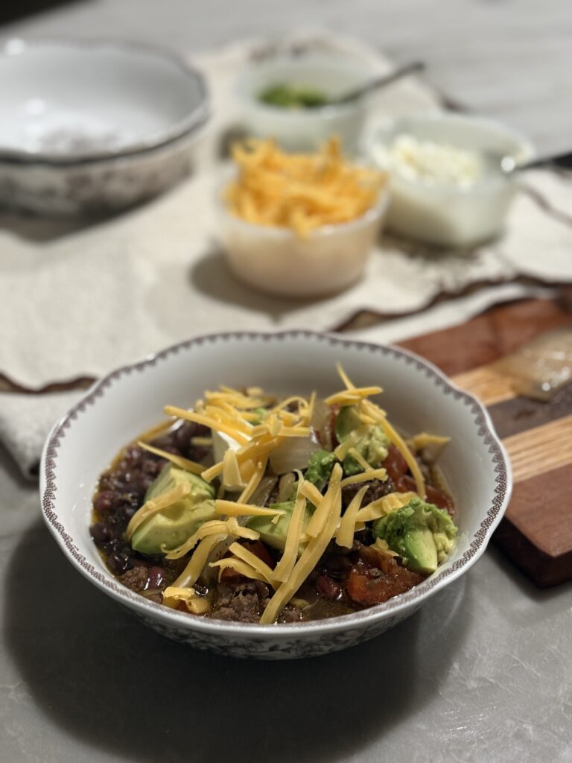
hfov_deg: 30.3
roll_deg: -0.4
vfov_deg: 39.7
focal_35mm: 48
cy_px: 382
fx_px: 1058
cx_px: 286
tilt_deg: -35.0
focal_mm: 6.76
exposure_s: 1/40
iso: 400
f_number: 1.78
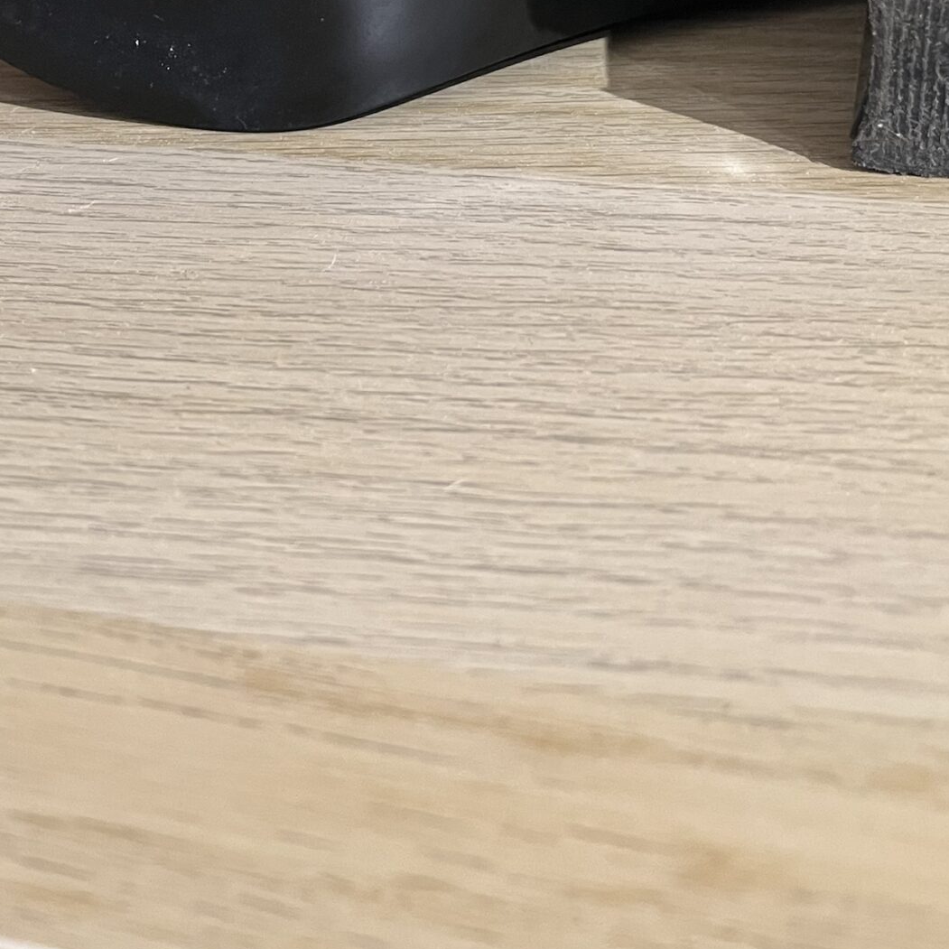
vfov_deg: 27.2
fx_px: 1737
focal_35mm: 56
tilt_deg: -16.6
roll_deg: +6.4
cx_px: 405
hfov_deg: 30.5
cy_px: -165
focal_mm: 5.1
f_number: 1.6
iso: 200
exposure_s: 1/50
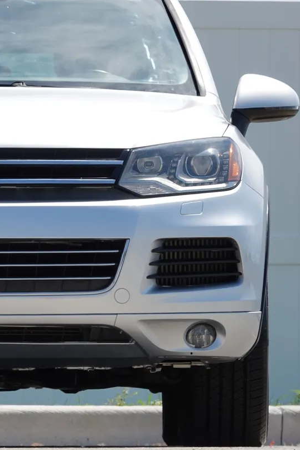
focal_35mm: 417
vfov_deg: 4.9
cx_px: -28
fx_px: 5212
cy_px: 225
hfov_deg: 3.3
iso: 100
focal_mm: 101.58
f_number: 4
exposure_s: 1/800
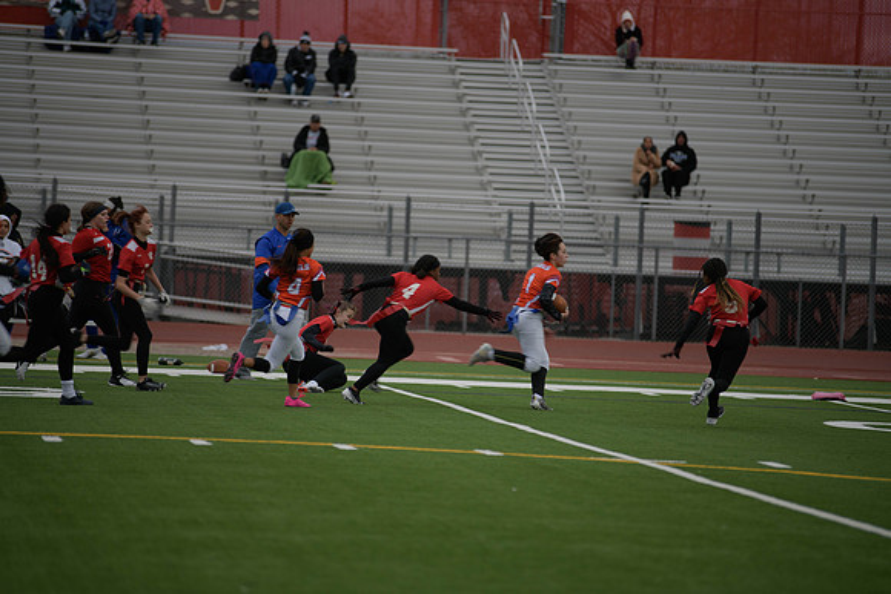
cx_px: 446
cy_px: 297
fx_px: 4951
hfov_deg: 10.3
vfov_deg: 6.9
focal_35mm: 200
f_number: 2.8
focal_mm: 200
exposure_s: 1/200
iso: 125
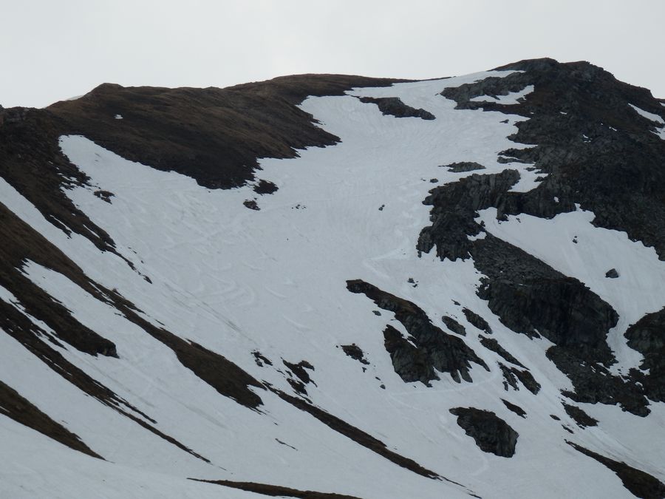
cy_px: 250
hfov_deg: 8.8
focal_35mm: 225
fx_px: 4322
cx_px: 332
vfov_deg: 6.6
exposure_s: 1/500
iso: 80
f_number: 6.1
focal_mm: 40.2
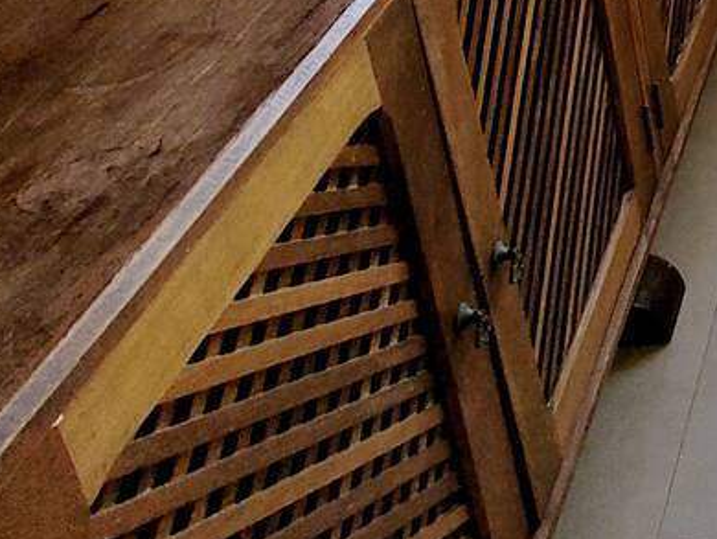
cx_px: 1046
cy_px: -432
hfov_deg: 28.1
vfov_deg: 20.8
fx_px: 995
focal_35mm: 48
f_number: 2.2
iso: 80
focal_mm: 1.74
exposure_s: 1/120
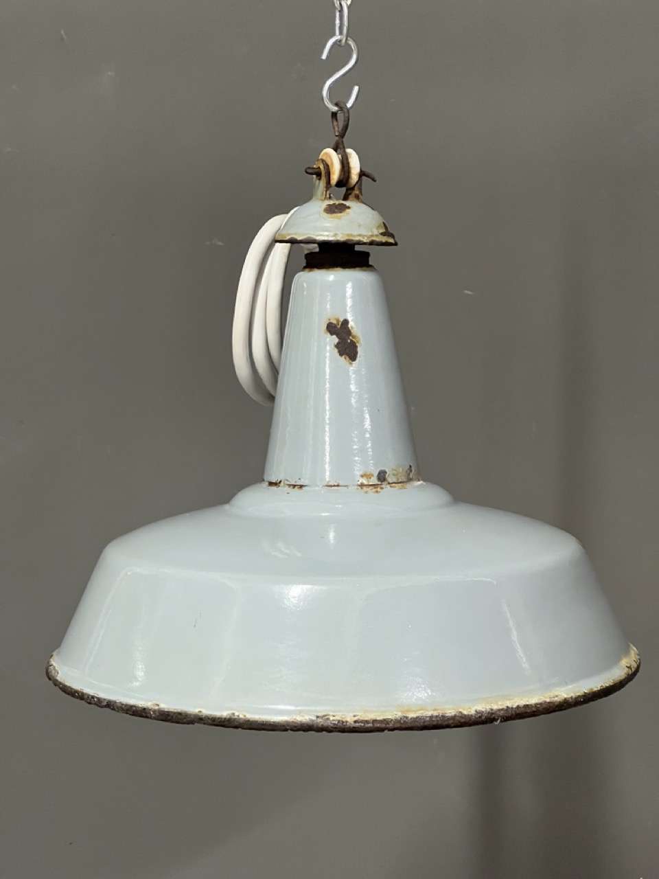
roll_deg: -0.3
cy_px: 440
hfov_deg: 19.1
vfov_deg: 25.3
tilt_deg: -7.0
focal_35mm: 77
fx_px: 1955
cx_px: 330
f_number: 2.8
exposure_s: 1/34
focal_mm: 9
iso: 640
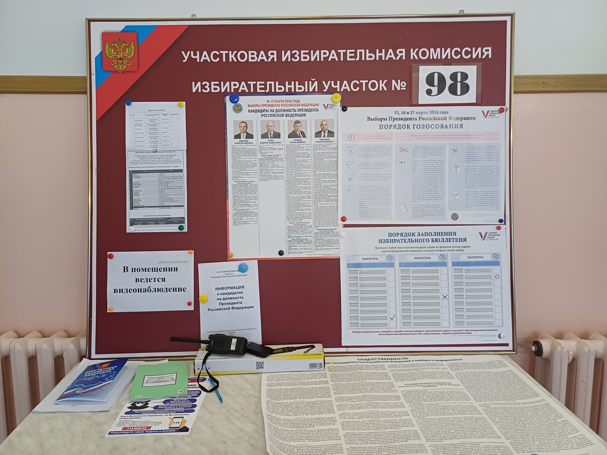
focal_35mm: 25
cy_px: 228
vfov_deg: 54.9
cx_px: 304
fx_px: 438
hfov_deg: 69.4
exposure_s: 1/33
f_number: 1.8
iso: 400
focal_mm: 4.65
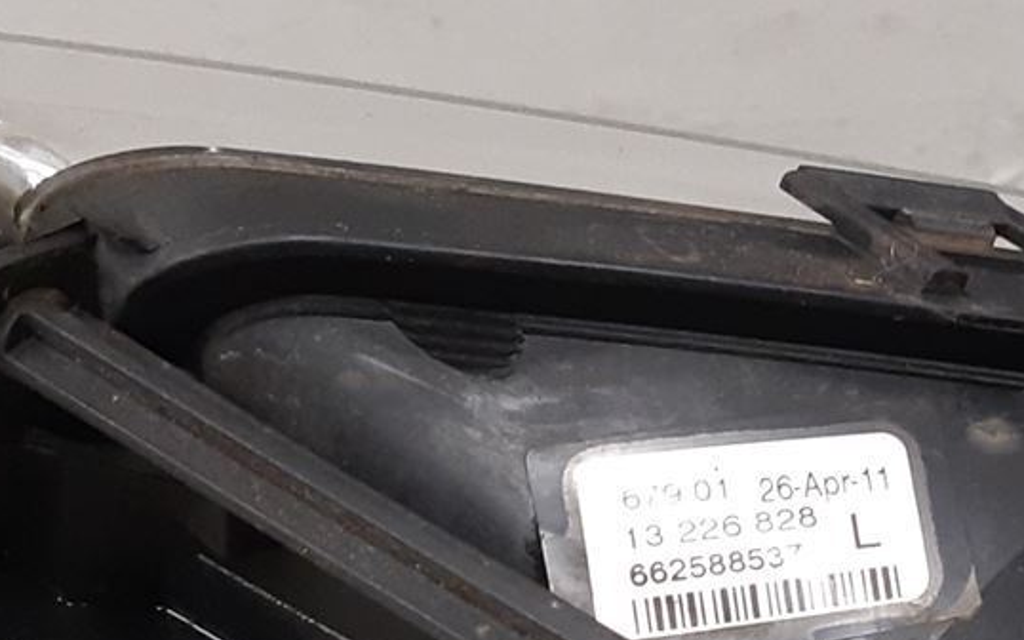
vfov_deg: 12.1
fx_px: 2930
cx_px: 1013
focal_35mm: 105
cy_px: 821
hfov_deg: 19.3
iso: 250
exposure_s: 1/50
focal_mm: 3.93
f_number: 1.7
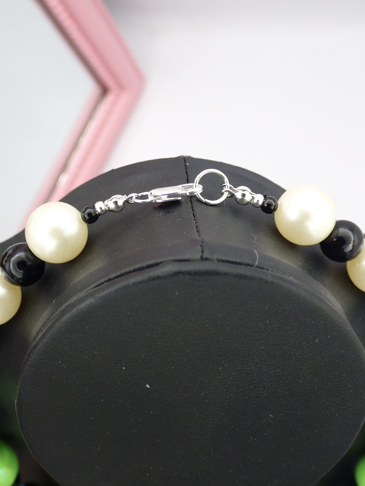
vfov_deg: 40.4
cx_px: 182
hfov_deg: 30.9
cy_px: 243
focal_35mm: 47
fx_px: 661
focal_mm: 8.4
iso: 200
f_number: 3.1
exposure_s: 1/100
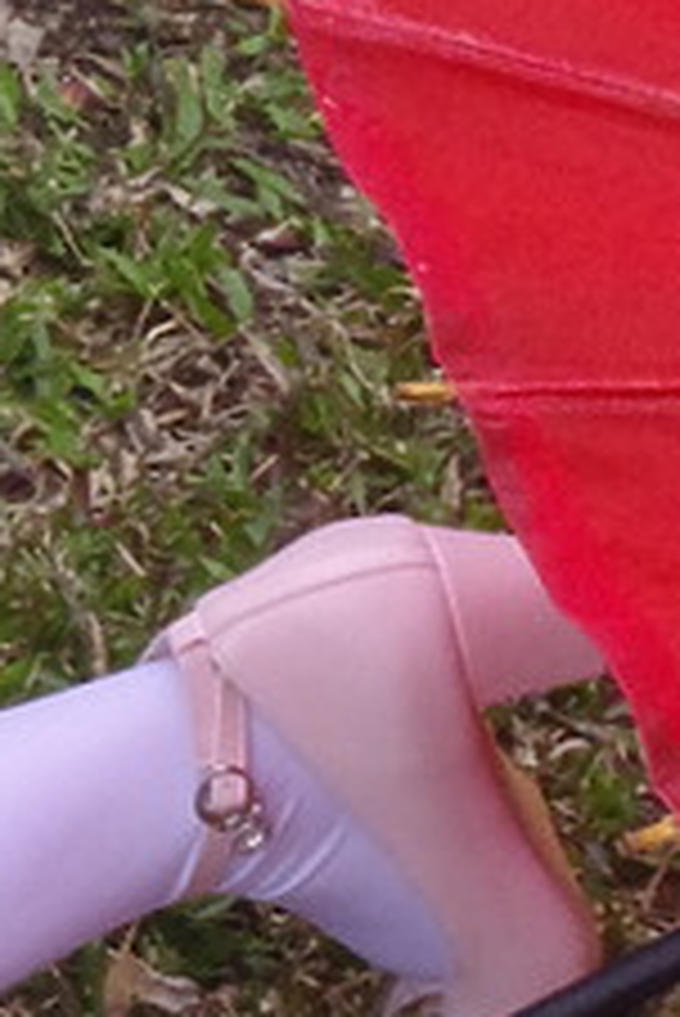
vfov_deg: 7.5
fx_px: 7468
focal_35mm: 264
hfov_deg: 5.1
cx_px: -919
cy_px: -1053
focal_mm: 34
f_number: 4.5
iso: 2000
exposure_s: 1/20
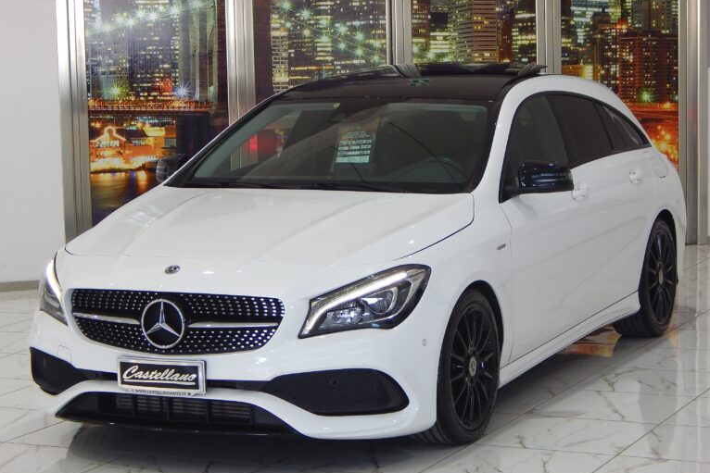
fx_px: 1913
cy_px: 235
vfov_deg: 14.1
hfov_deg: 21.0
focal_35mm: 97
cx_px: 355
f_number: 4.4
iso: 125
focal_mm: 16.6
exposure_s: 1/30
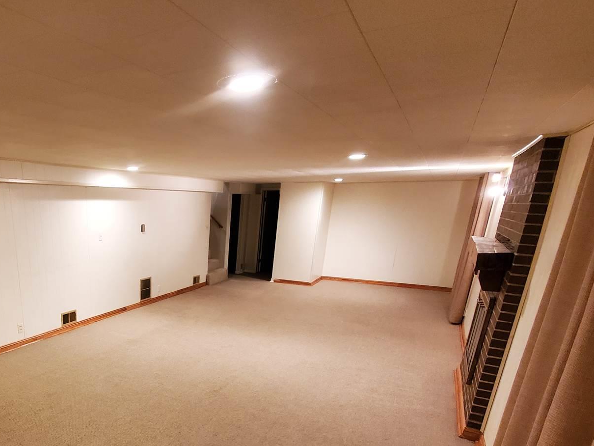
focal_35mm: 22
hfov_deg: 70.8
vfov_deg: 58.2
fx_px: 378
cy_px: 330
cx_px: 142
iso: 640
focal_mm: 1.8
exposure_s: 1/29
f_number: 2.2
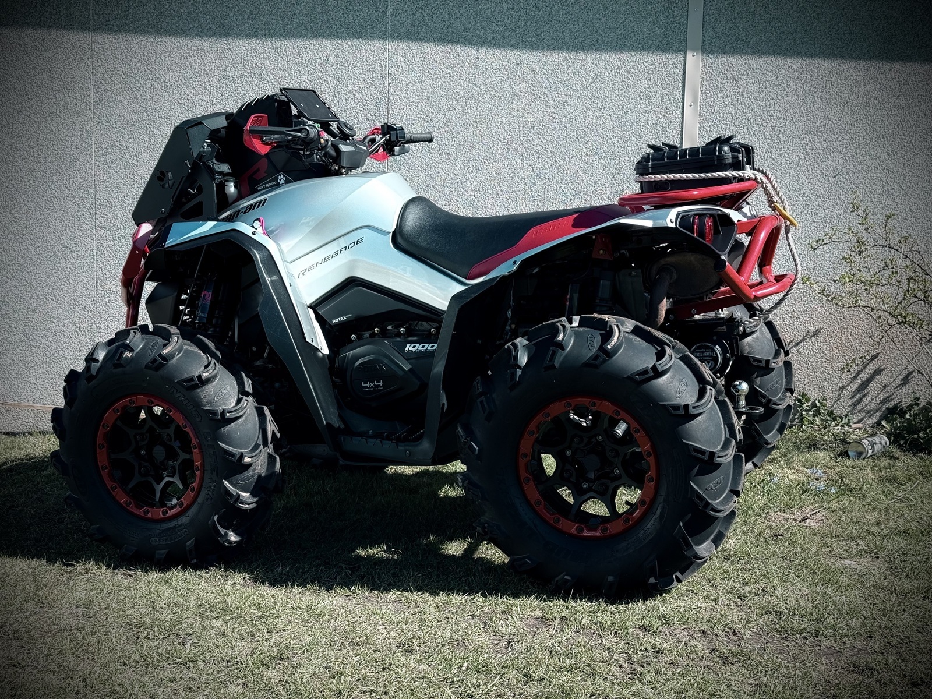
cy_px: 350
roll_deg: -0.8
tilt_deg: -5.3
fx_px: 1292
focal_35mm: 48
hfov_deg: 39.7
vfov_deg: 30.3
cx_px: 466
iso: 64
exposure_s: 1/1795
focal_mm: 6.76
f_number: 1.78
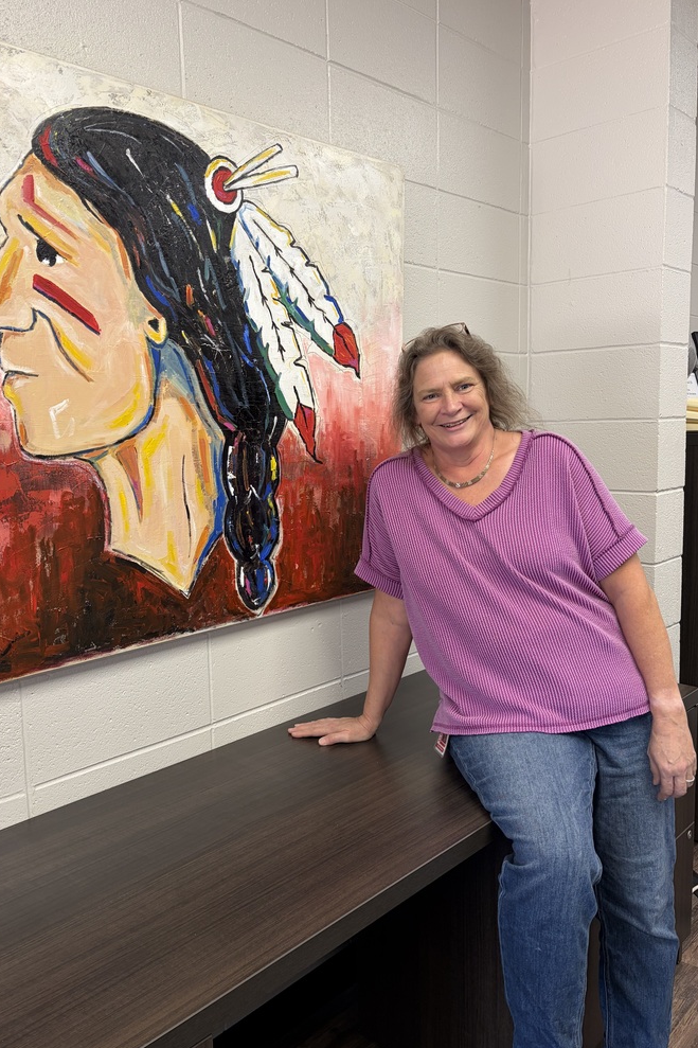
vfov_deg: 65.5
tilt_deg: -6.2
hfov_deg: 46.4
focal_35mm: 28
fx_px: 815
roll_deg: +1.8
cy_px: 525
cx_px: 324
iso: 64
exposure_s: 1/60
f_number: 1.6
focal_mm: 5.96
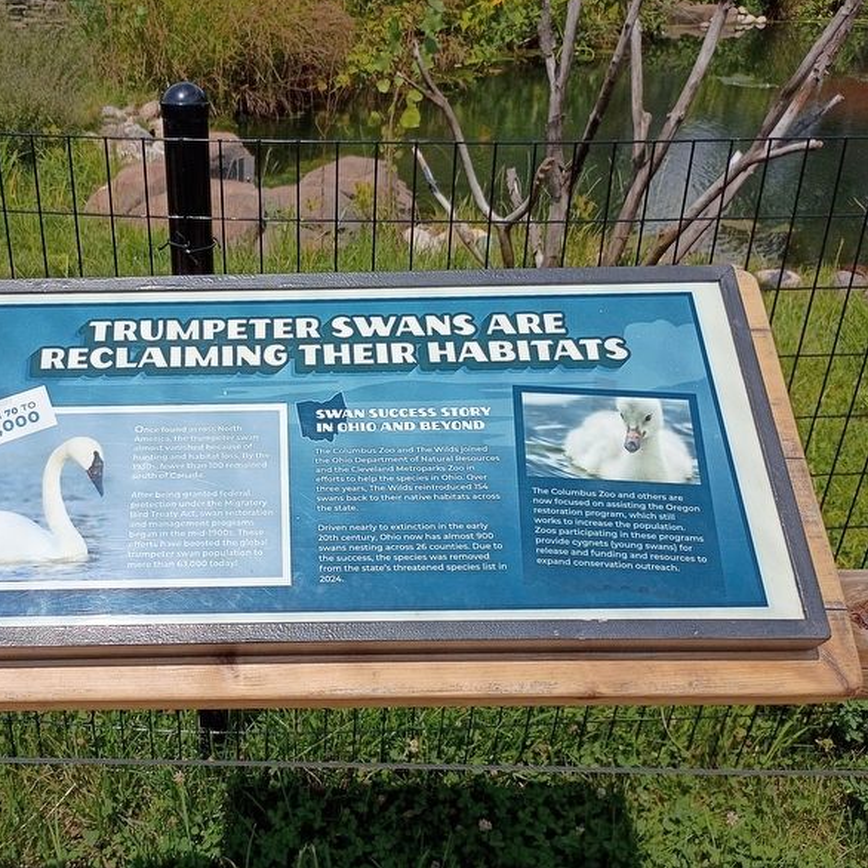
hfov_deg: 46.3
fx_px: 993
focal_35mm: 35
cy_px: 427
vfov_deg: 47.2
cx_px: 277
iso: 107
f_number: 1.8
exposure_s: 1/2674
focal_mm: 4.27
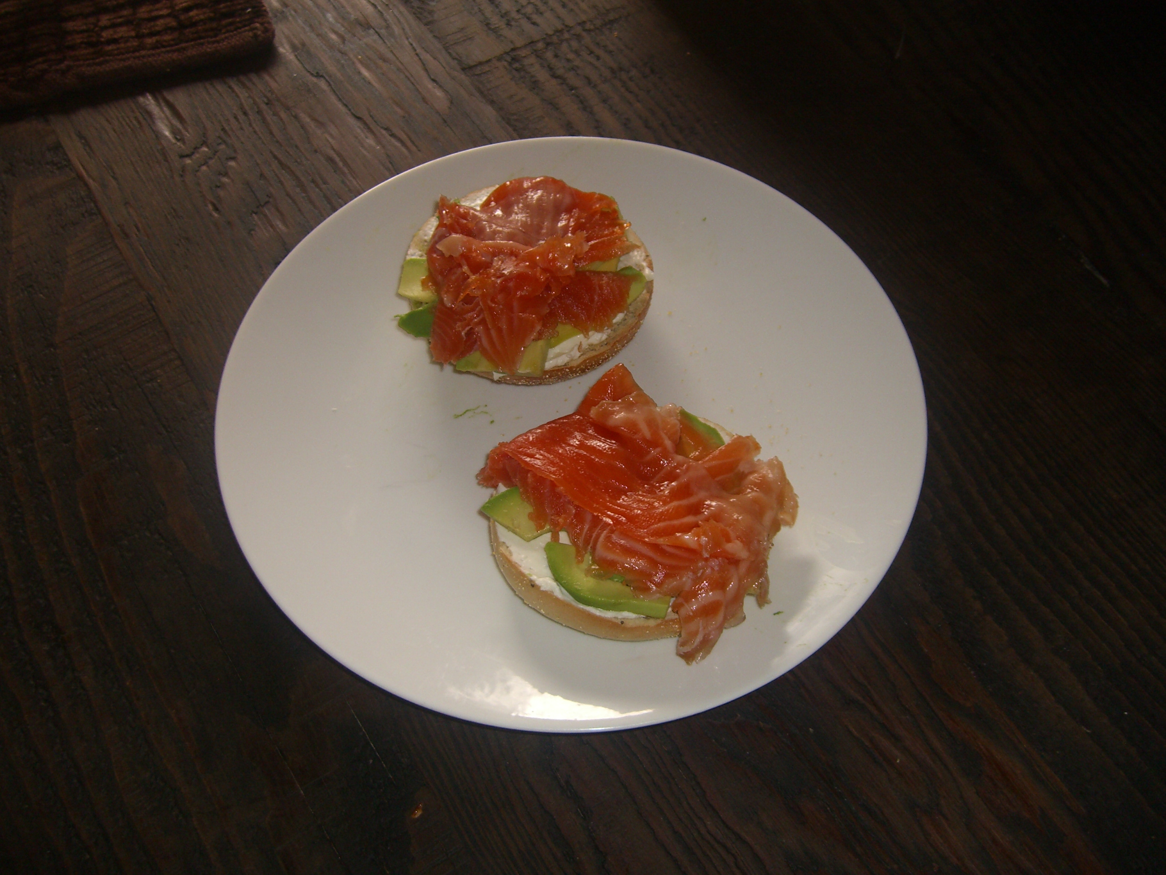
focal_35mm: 38
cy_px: 438
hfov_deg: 49.0
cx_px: 583
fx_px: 1280
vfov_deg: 37.7
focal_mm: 7.9
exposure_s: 1/60
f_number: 2.8
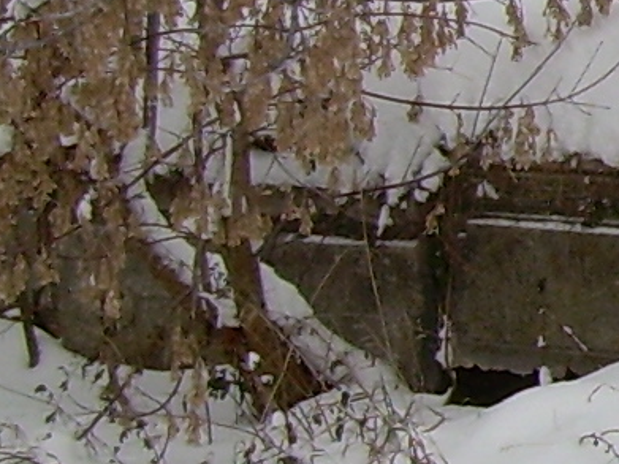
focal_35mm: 221
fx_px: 3951
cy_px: -86
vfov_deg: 6.7
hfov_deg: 8.0
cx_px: 1683
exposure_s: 1/210
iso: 50
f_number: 4.6
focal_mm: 6.3
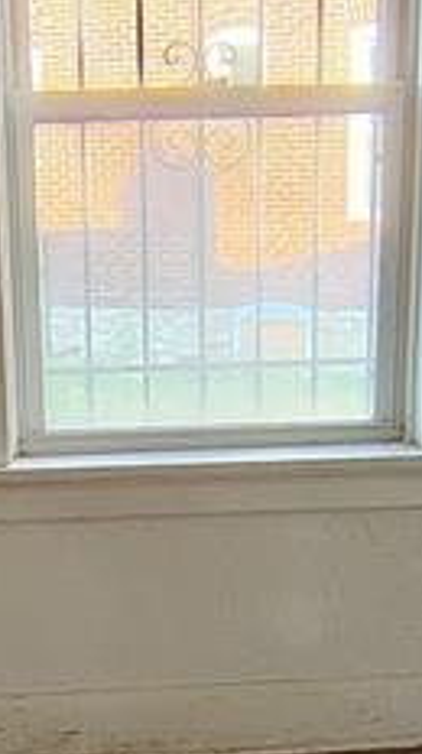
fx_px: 1536
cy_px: 670
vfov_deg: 26.7
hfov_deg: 15.6
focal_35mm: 77
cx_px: 136
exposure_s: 1/40
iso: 368
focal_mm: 2.13
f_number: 2.2
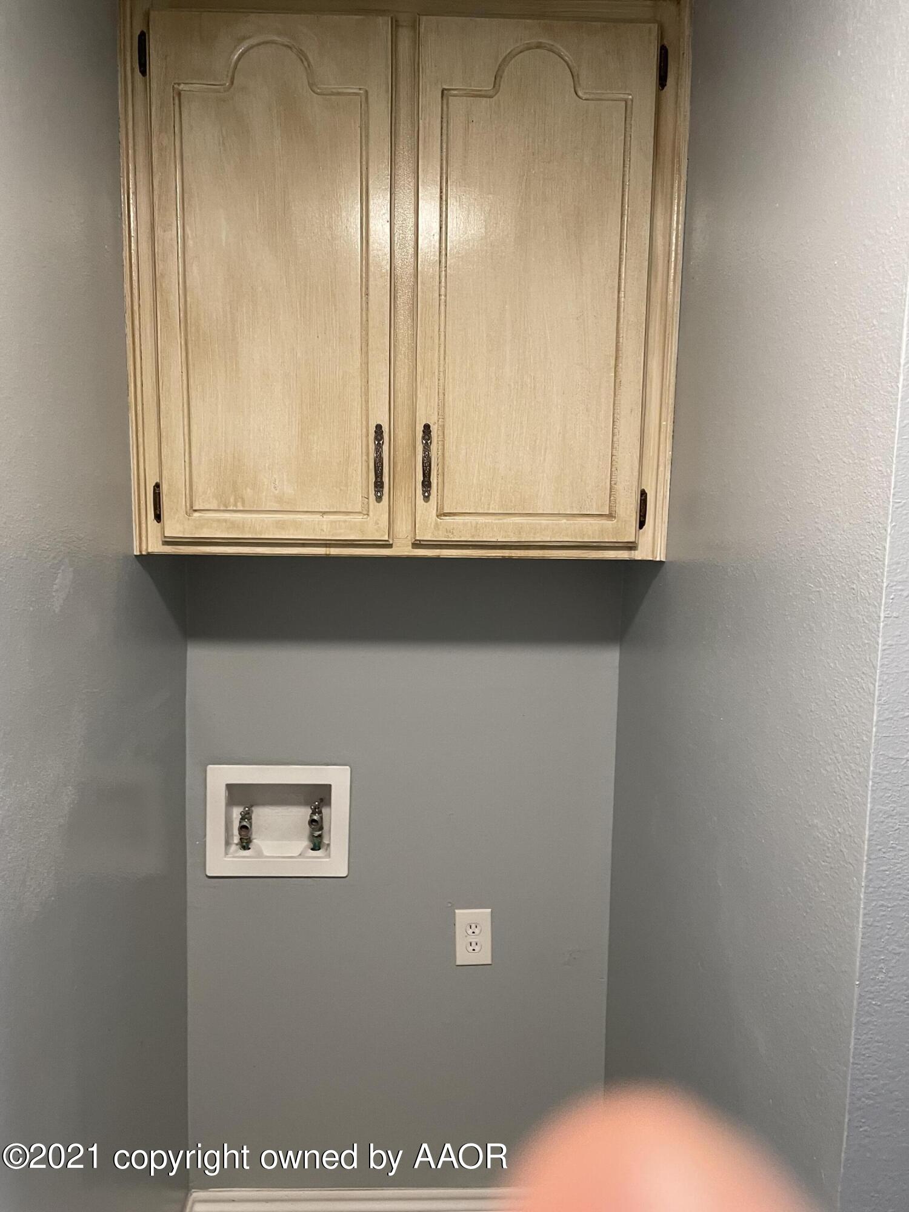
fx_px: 910
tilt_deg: -4.1
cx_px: 454
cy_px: 606
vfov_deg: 67.3
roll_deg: +1.3
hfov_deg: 53.1
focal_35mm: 26
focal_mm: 4.2
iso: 125
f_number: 1.6
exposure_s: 1/60
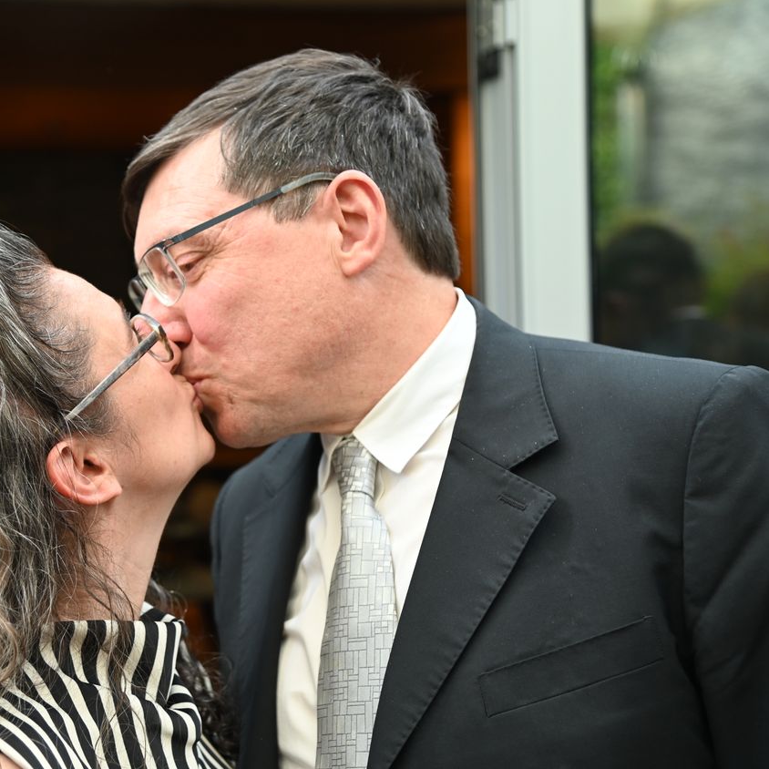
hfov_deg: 25.5
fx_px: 1684
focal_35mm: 67
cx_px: 204
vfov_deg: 25.7
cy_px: 384
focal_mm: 52
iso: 800
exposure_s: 1/125
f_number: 4
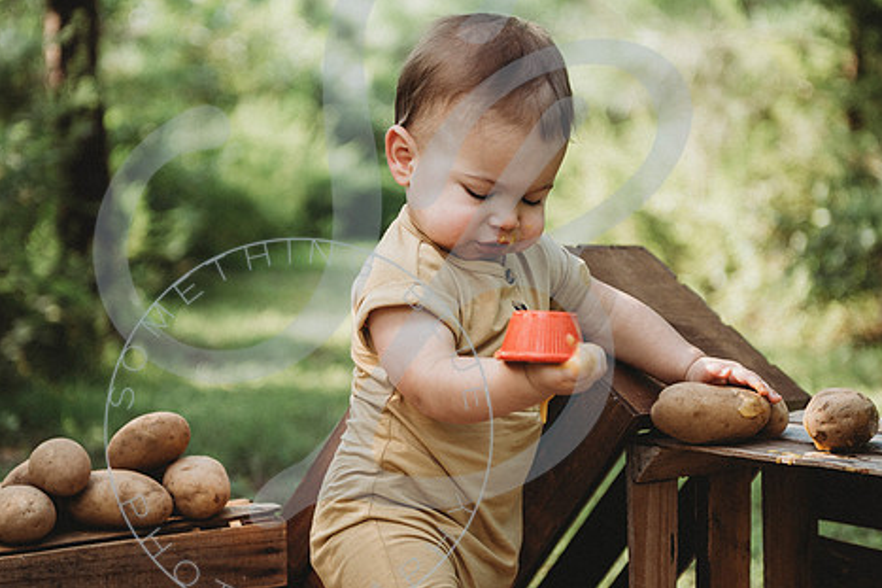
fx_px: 2131
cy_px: 273
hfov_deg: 23.4
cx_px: 393
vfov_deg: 15.7
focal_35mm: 87
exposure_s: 1/320
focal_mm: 70
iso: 100
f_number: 2.8
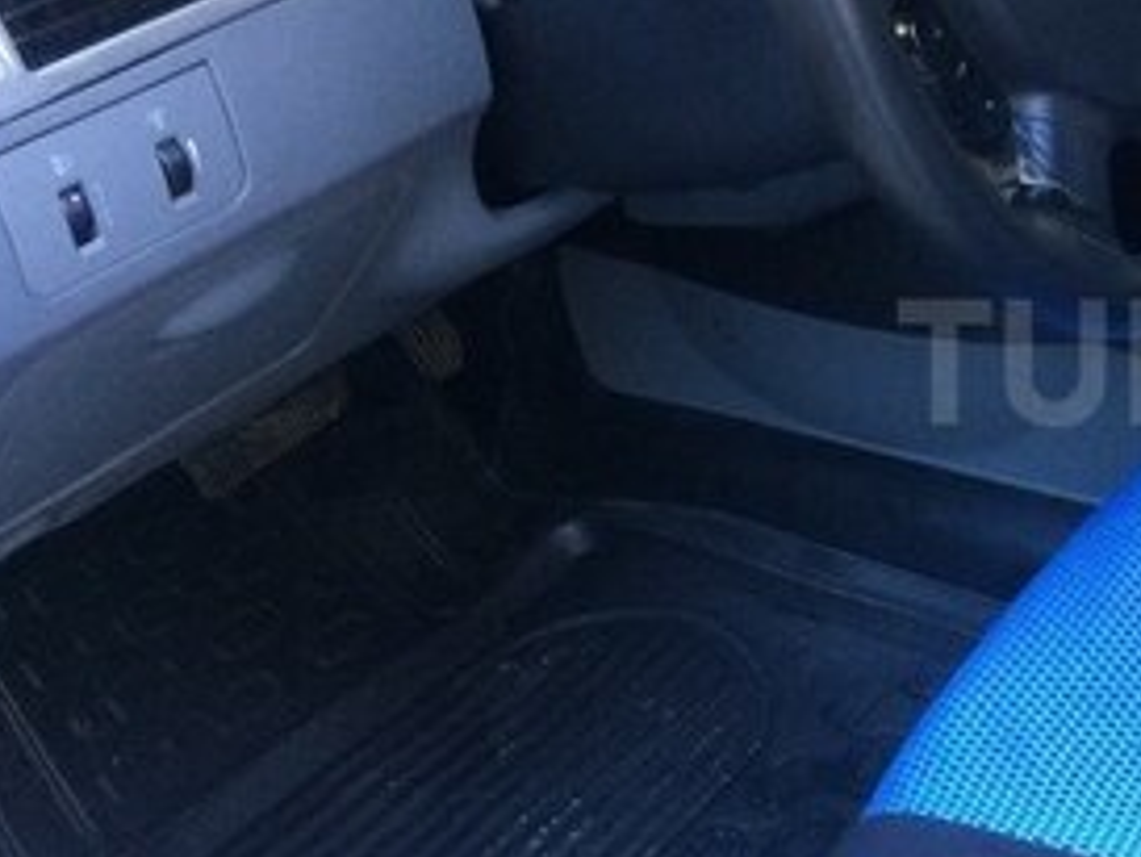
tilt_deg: -33.2
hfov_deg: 25.3
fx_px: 2308
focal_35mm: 70
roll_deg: -6.3
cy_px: 362
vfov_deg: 21.0
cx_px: 1325
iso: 160
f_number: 2.2
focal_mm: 4.15
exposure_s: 1/33
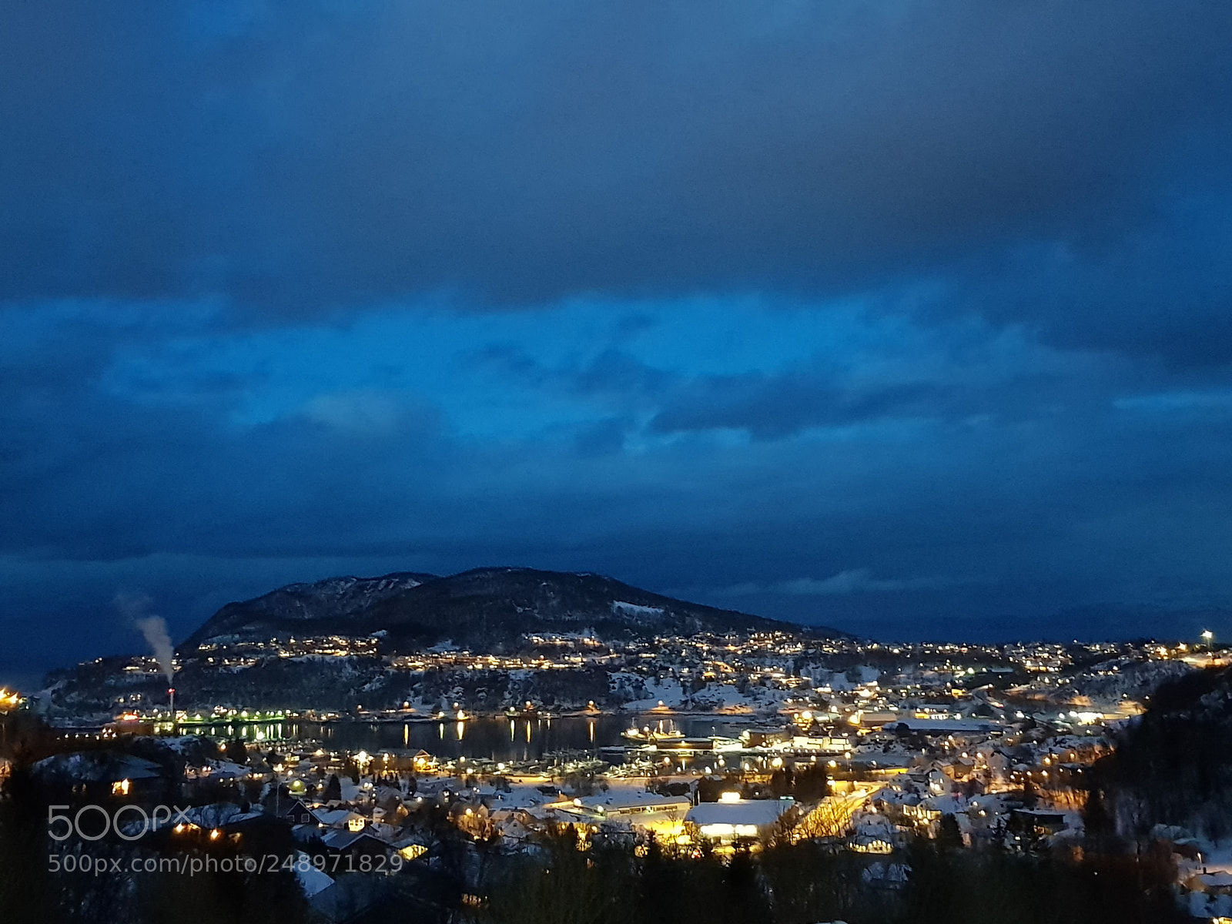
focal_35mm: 26
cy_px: 462
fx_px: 925
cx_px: 616
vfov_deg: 53.1
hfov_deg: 67.3
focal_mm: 4.2
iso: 1000
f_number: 1.7
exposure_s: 1/10
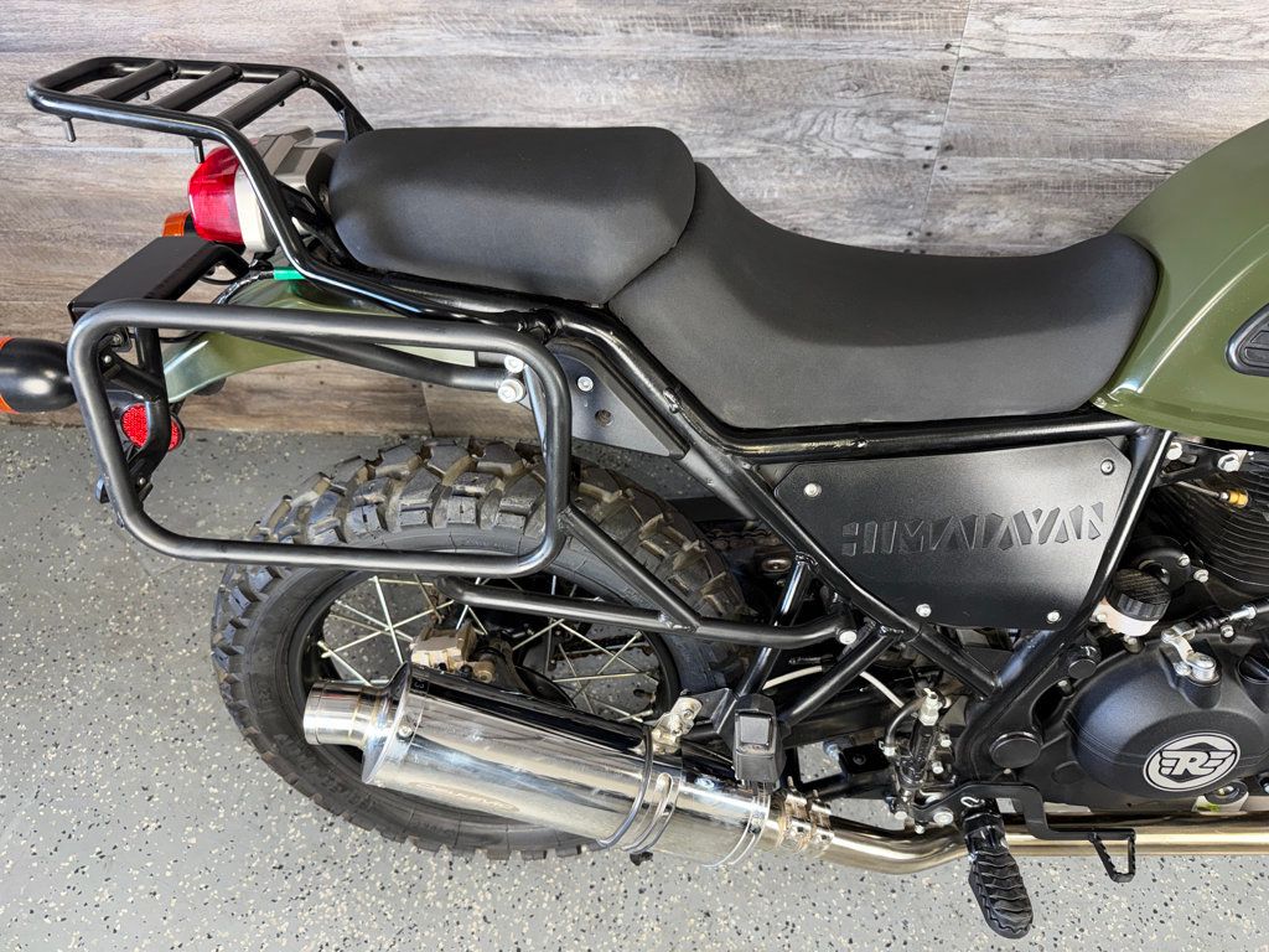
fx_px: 880
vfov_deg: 56.8
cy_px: 476
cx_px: 634
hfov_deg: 71.6
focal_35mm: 24
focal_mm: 6.76
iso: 80
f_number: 1.78
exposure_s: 1/17
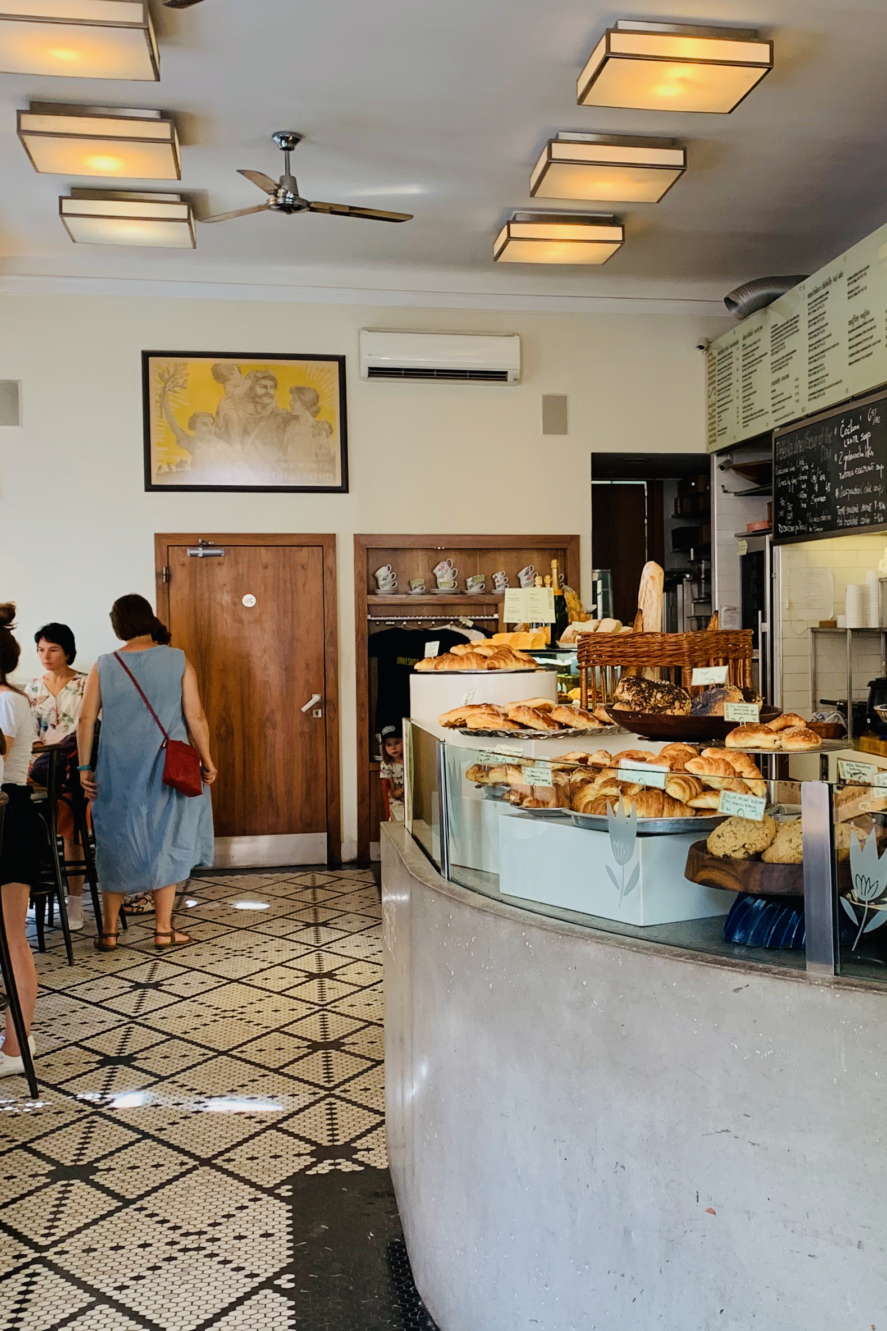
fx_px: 1700
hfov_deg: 28.7
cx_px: 691
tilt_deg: -1.4
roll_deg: +0.8
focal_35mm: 46
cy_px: 677
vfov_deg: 42.7
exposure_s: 1/100
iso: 100
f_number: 1.8
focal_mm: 4.25
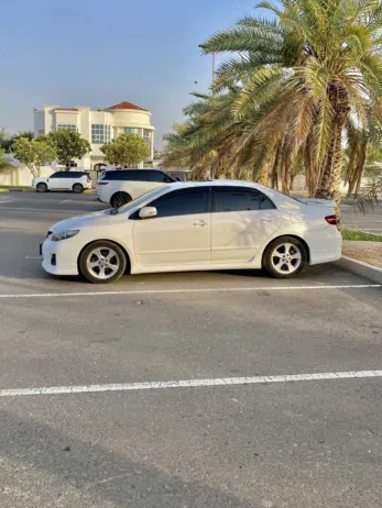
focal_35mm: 30
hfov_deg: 46.7
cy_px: 239
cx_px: 168
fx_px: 441
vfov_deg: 59.9
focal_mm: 4.25
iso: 32
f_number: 1.8
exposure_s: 1/1016
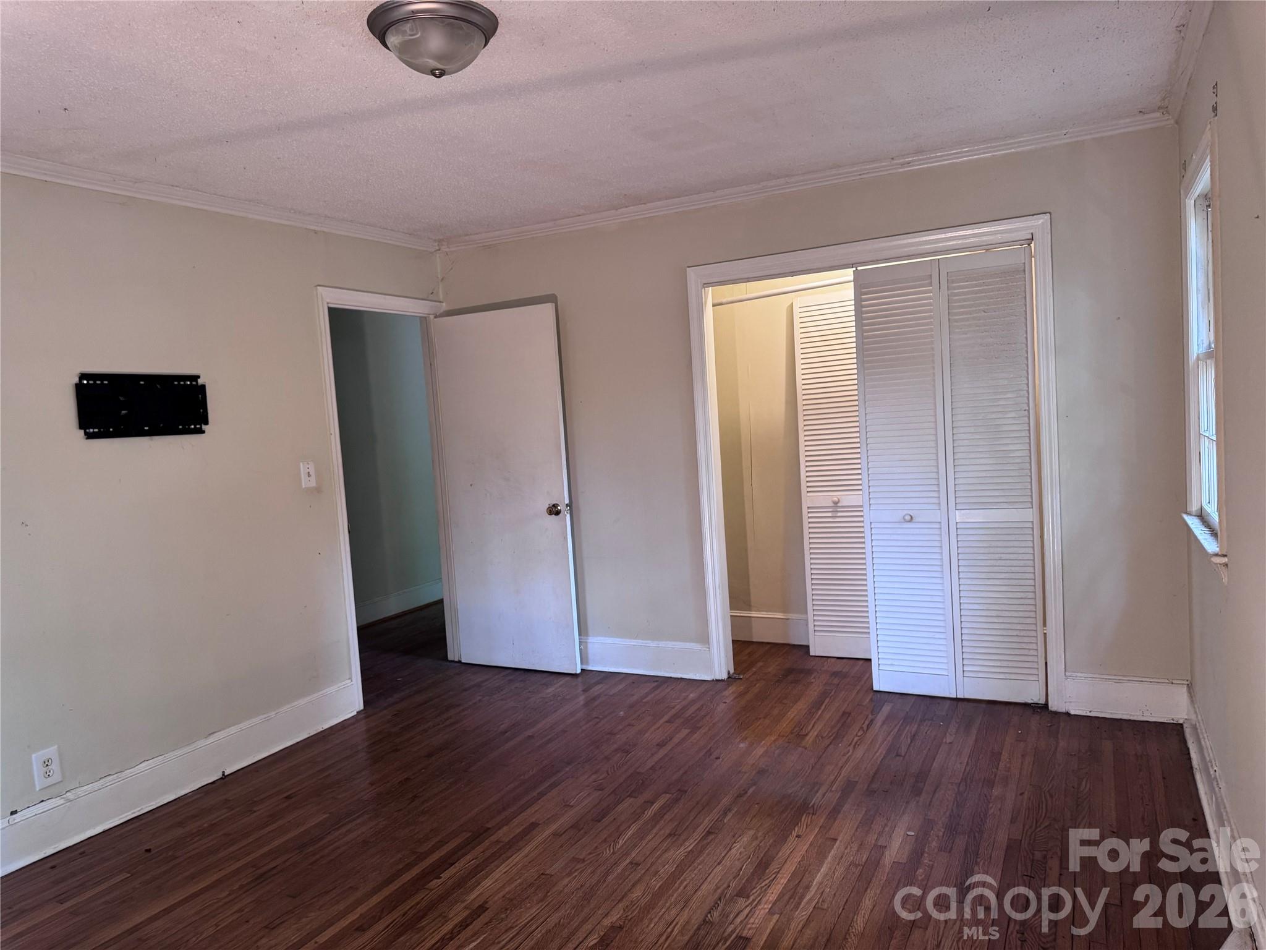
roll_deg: +3.6
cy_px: 475
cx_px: 633
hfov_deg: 71.6
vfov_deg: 56.8
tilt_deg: -3.7
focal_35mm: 24
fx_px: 878
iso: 320
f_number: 1.78
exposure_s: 1/60
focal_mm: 6.76
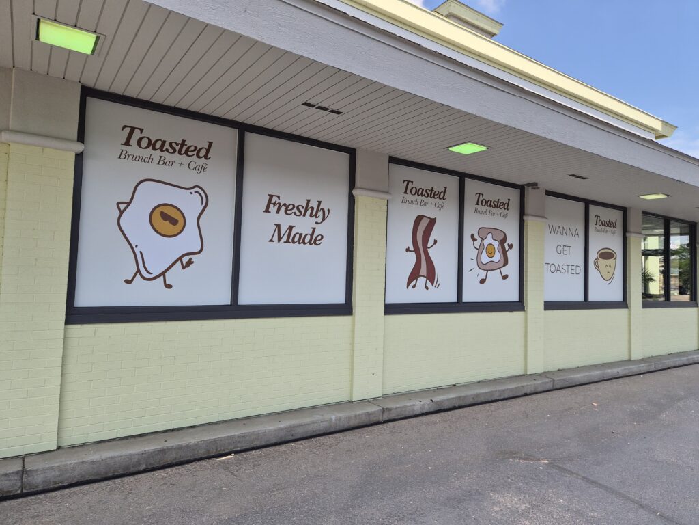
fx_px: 464
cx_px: 350
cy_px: 262
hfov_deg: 73.9
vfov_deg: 58.9
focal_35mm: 23
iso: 80
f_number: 1.8
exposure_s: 1/3048
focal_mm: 5.4
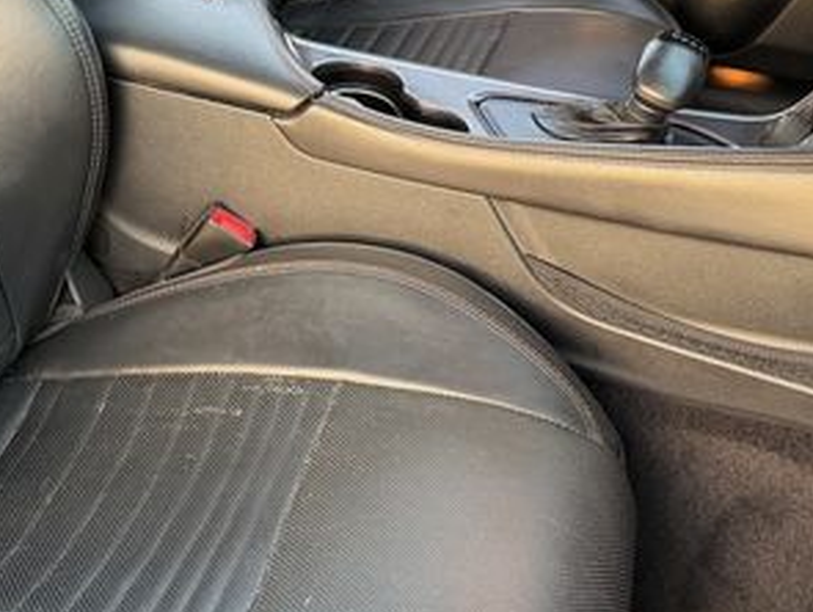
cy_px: 55
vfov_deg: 27.1
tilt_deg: -26.4
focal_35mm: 52
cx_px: 113
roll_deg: -0.3
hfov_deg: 35.1
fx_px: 1223
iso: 200
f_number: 1.78
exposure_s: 1/85
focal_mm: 6.76
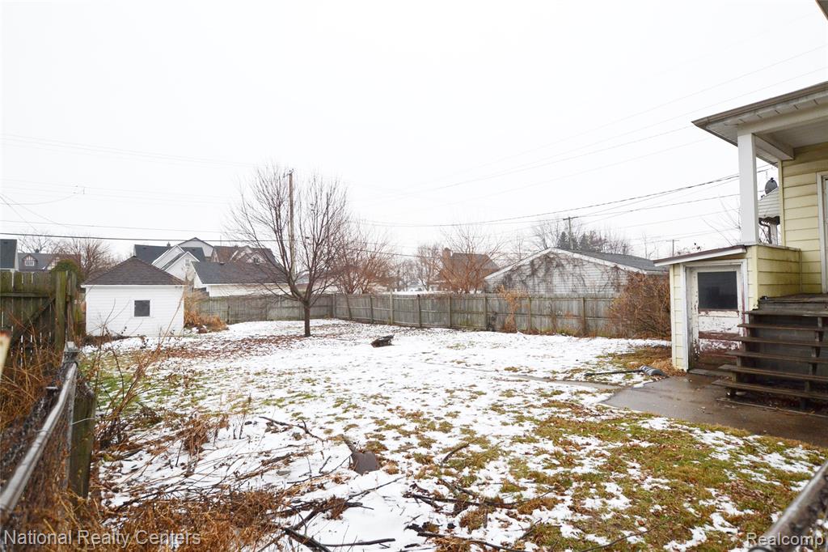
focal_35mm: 20
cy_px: 276
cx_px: 414
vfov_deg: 63.2
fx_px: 448
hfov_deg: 85.4
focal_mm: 13
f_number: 5.6
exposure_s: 1/125
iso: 400
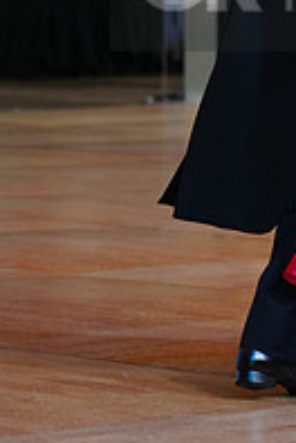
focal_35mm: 302
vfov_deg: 6.8
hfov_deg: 4.5
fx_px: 3724
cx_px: 420
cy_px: -22
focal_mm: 103
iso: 2500
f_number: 4
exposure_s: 1/400
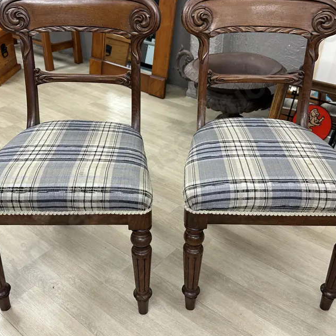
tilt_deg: -30.0
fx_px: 373
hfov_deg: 48.4
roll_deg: -1.1
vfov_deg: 48.4
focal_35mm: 34
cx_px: 162
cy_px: 157
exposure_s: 1/100
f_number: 1.78
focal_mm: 6.86
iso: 160
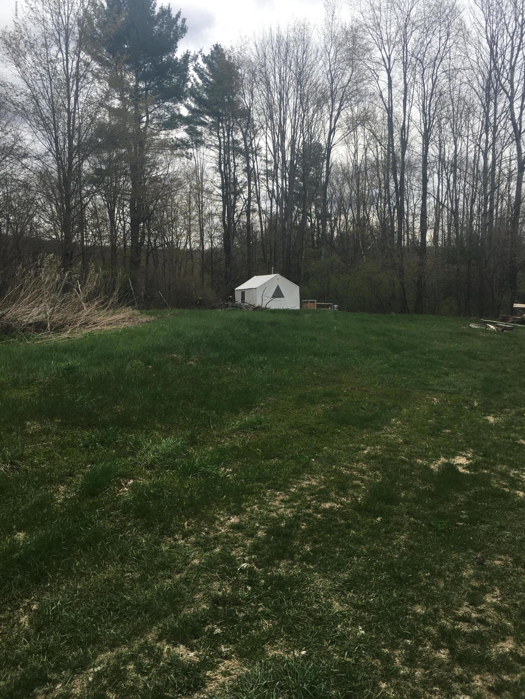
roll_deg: -0.9
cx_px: 262
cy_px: 350
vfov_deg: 61.7
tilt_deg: -3.3
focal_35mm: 29
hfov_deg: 48.2
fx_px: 586
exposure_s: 1/1012
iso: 25
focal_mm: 4.15
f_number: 2.2
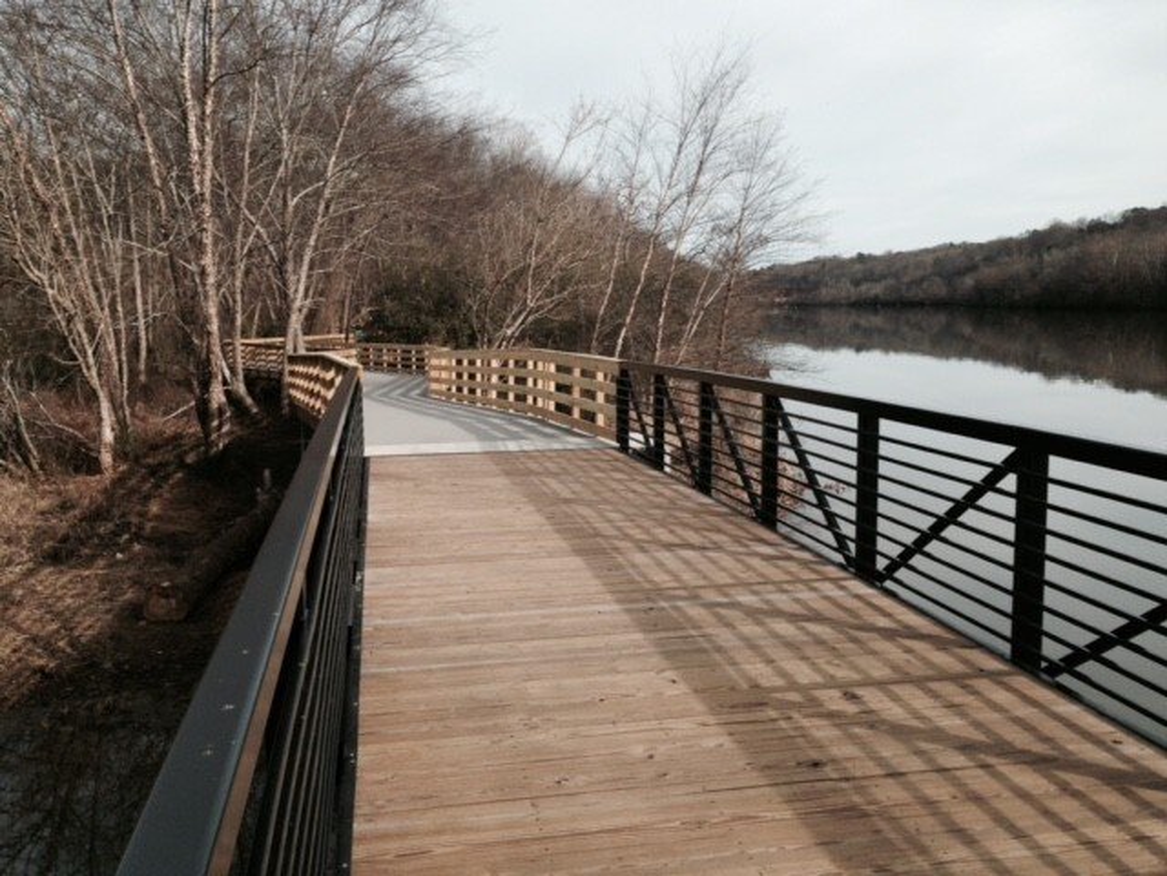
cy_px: 438
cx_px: 584
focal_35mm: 33
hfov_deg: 55.4
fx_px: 1113
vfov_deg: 42.9
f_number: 2.4
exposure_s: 1/1261
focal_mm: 4.12
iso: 50
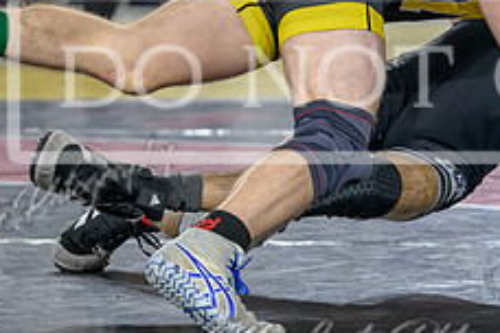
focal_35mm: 275
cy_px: 55
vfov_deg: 5.0
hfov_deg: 7.5
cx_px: 500
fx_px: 3819
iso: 2000
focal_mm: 76
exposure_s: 1/800
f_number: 2.8
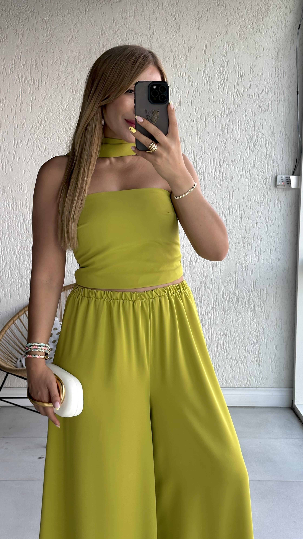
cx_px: 189
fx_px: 757
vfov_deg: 39.2
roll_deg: -1.6
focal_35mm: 53
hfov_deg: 22.6
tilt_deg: -19.0
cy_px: 272
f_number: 1.78
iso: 64
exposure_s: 1/238
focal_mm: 6.86
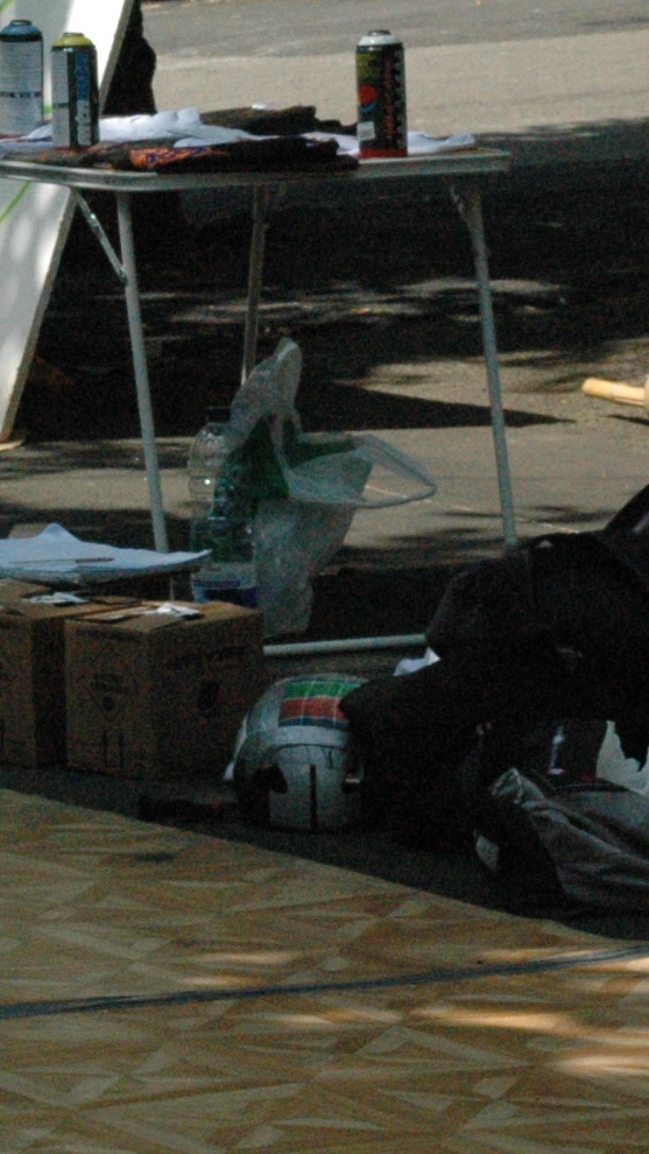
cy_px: 309
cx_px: -648
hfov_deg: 4.8
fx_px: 7586
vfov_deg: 8.7
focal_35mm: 248
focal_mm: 52
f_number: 14
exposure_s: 1/800
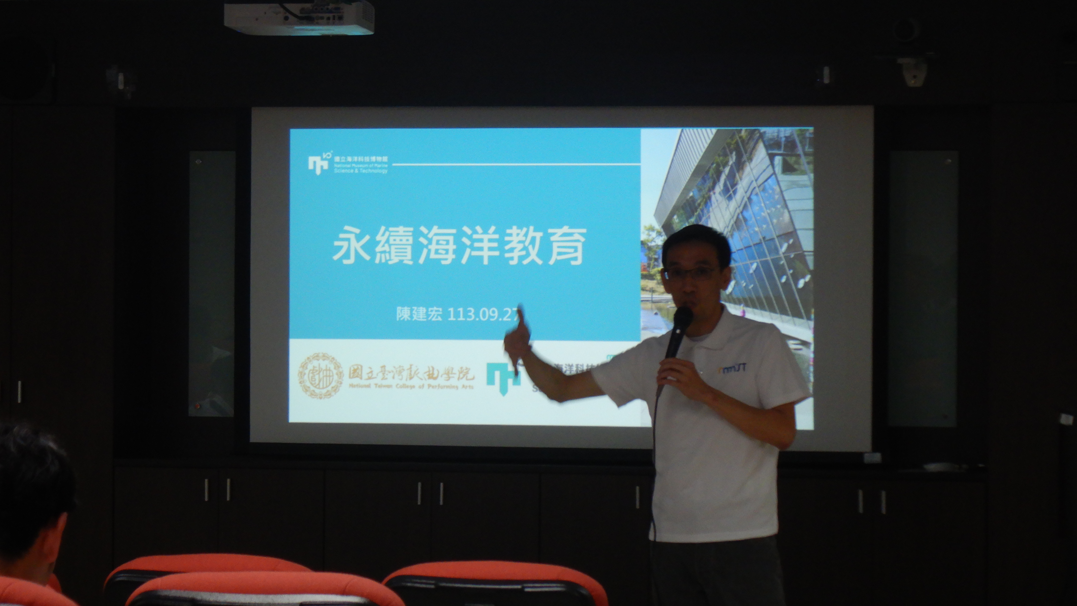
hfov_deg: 16.4
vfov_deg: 9.3
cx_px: 539
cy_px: 354
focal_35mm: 131
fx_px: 3741
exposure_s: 1/60
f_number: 4.9
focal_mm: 21.5
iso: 360
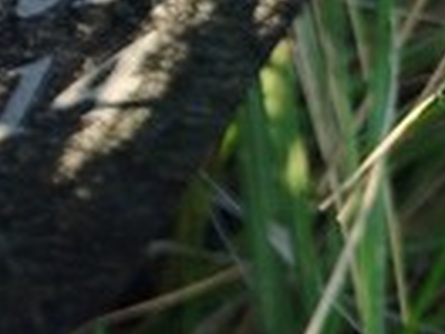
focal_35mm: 146
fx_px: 1877
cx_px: -624
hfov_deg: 11.3
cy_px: -128
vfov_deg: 9.9
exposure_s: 1/121
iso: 50
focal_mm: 5.31
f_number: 1.7
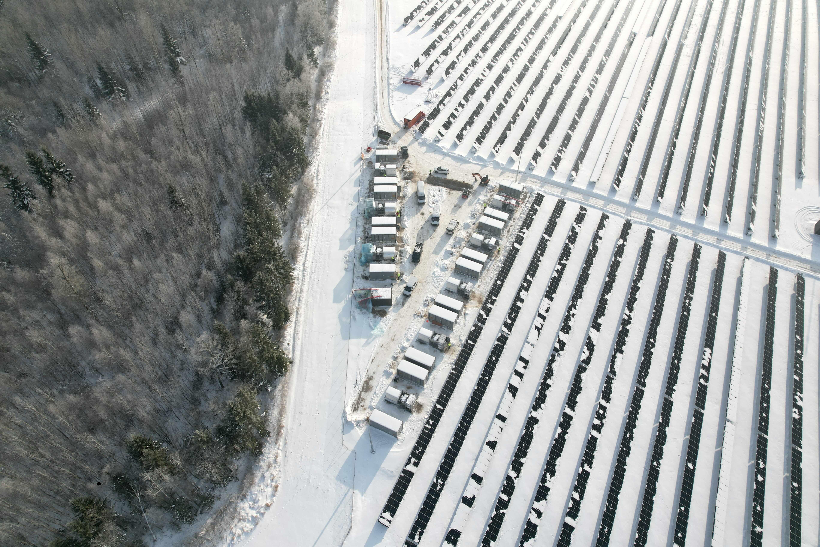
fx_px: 501
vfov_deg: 57.2
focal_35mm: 22
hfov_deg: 78.6
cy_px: 274
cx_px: 410
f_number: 2.8
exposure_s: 1/3000
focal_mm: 8.38
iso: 130
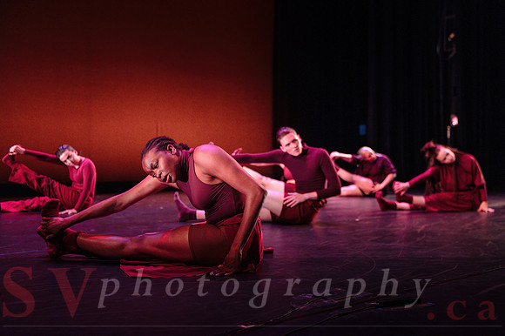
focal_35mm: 40
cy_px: 177
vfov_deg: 33.4
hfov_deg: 48.5
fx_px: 560
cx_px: 265
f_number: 2.8
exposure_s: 1/250
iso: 2500
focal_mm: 38
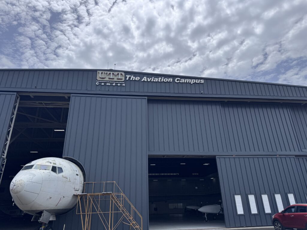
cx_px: 154
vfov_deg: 56.8
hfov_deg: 71.6
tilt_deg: +23.4
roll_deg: +2.1
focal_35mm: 24
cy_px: 115
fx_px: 213
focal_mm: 6.76
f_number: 1.78
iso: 80
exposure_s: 1/12346
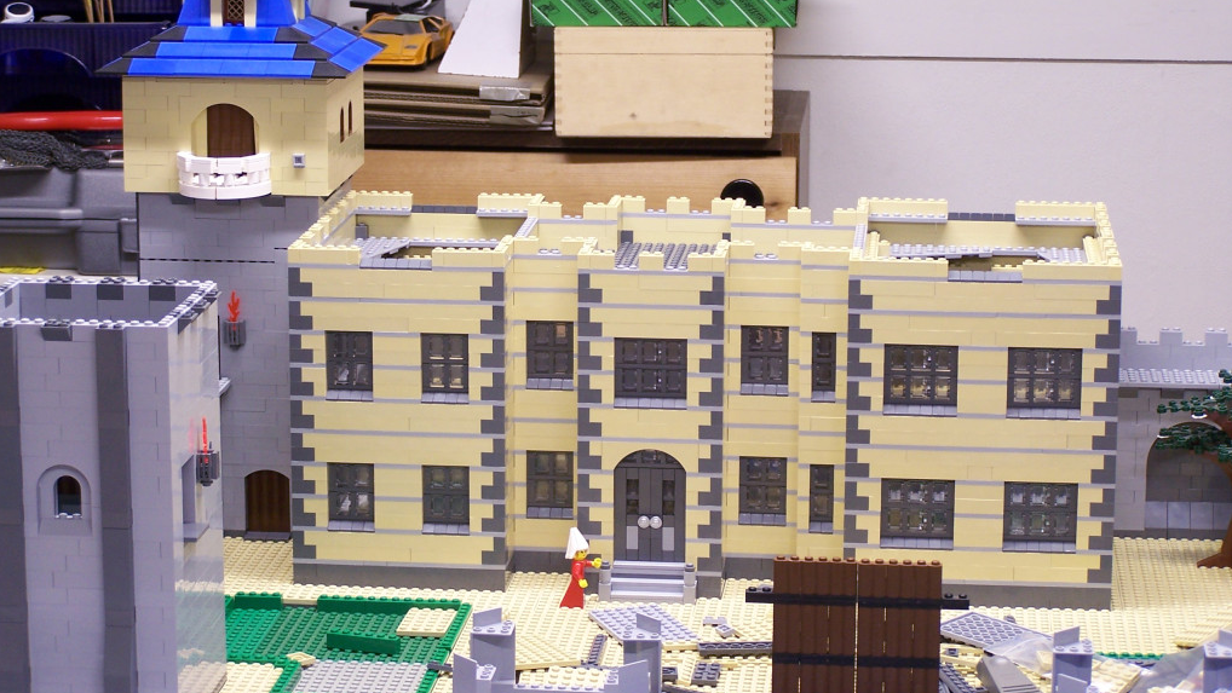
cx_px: 617
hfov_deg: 20.7
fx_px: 3365
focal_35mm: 103
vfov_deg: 11.8
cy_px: 237
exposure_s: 1/4
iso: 80
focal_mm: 15.6
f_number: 3.2
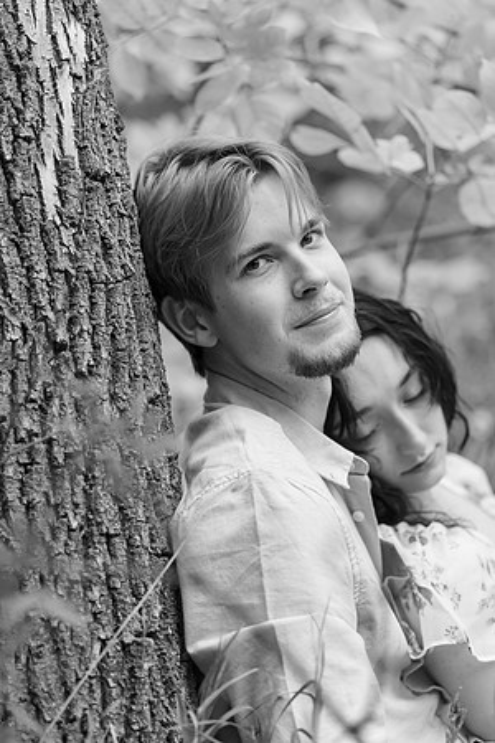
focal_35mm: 85
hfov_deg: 16.1
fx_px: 1753
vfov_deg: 23.9
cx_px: 248
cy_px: 372
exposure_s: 1/250
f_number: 2.8
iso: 400
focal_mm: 85
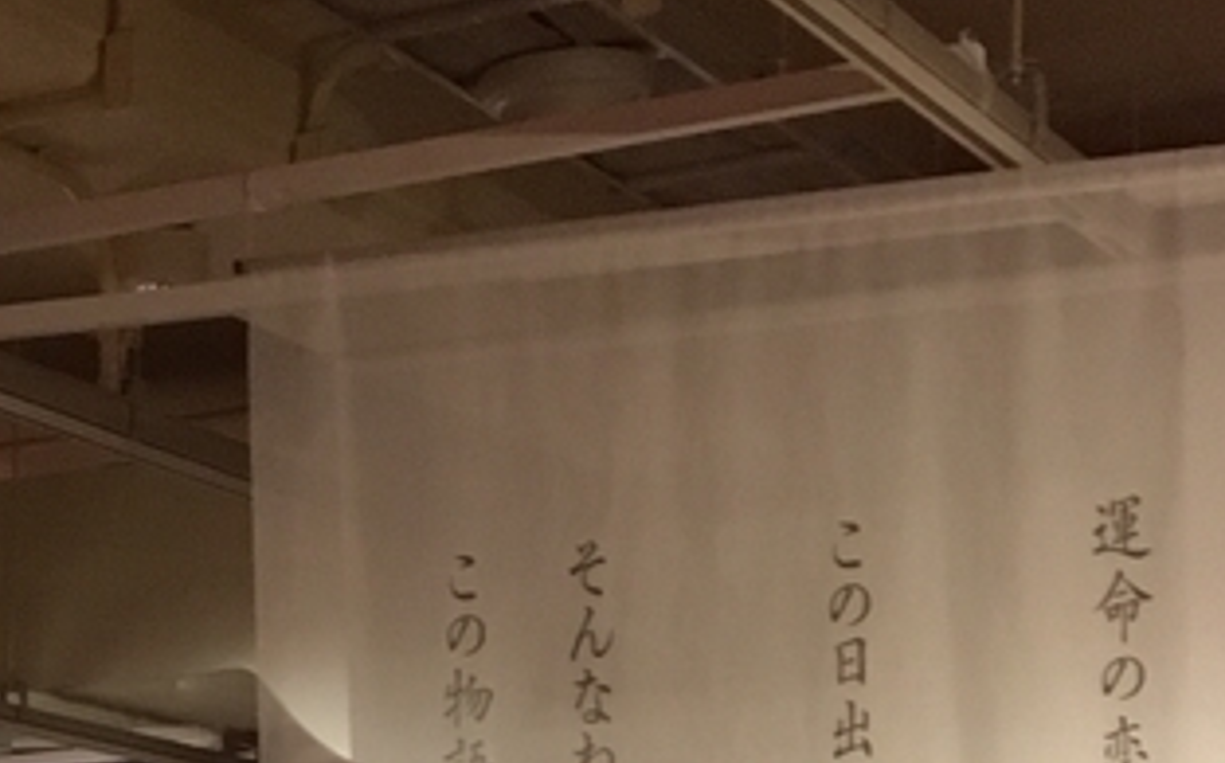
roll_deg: -0.1
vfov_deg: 10.1
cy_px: 1643
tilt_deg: -4.7
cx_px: -474
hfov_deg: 16.5
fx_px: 3936
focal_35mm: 118
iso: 200
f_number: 2.2
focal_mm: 4.15
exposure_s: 1/15
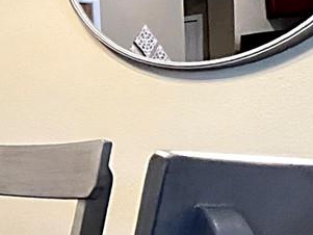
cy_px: 78
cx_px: -316
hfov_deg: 18.4
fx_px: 624
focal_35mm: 69
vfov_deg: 21.2
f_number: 1.8
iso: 400
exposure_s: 1/60
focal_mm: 1.57
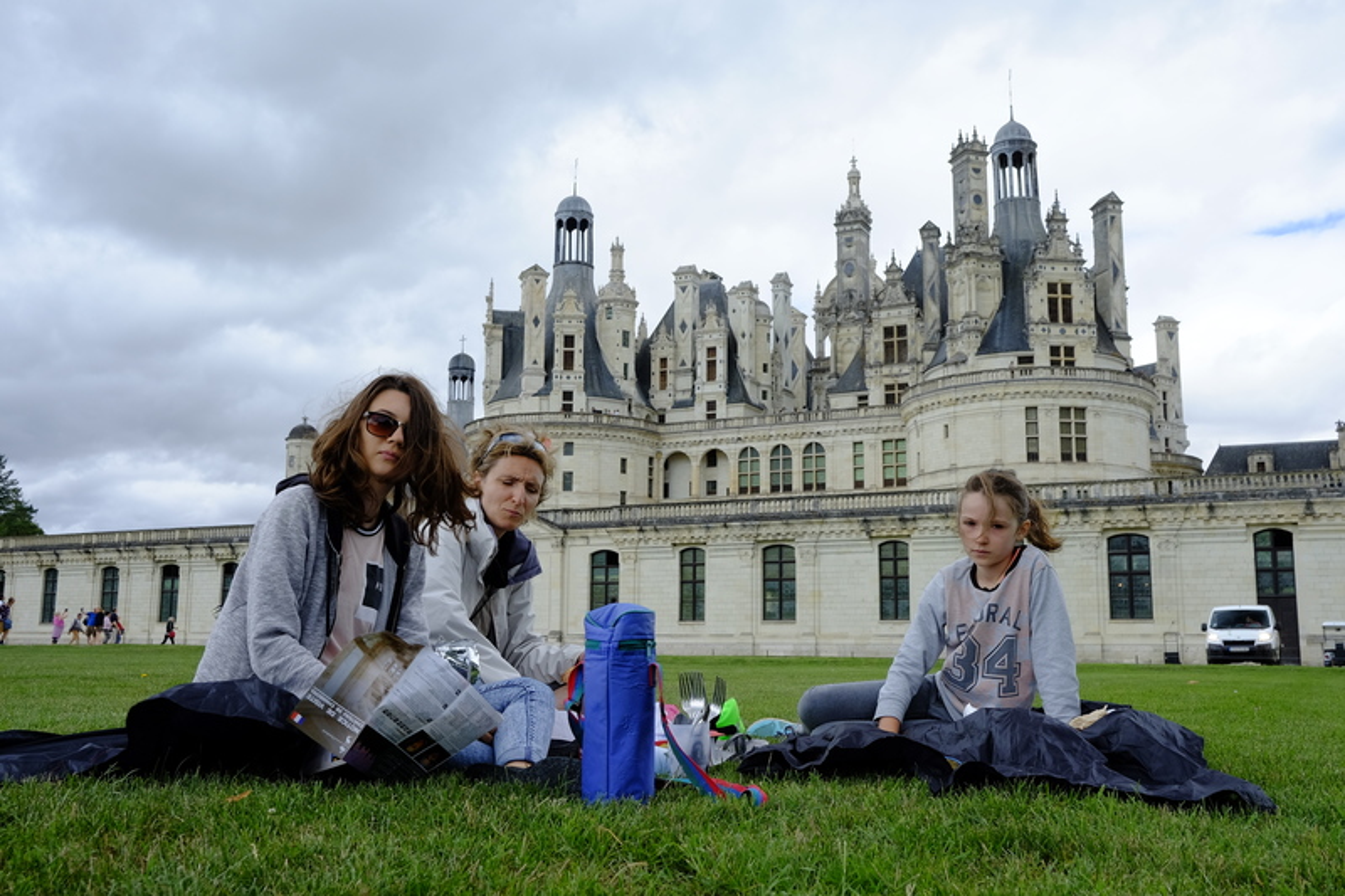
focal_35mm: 35
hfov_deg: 54.4
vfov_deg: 37.8
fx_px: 1307
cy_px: 448
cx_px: 672
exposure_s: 1/120
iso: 400
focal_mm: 23
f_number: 8
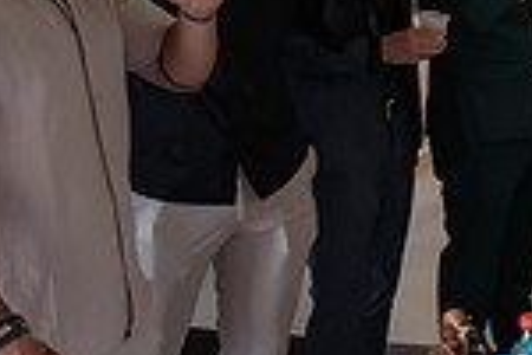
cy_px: 147
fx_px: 1256
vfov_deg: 16.1
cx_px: 894
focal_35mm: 85
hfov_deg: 19.4
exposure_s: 1/250
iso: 1600
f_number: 2.8
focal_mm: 22
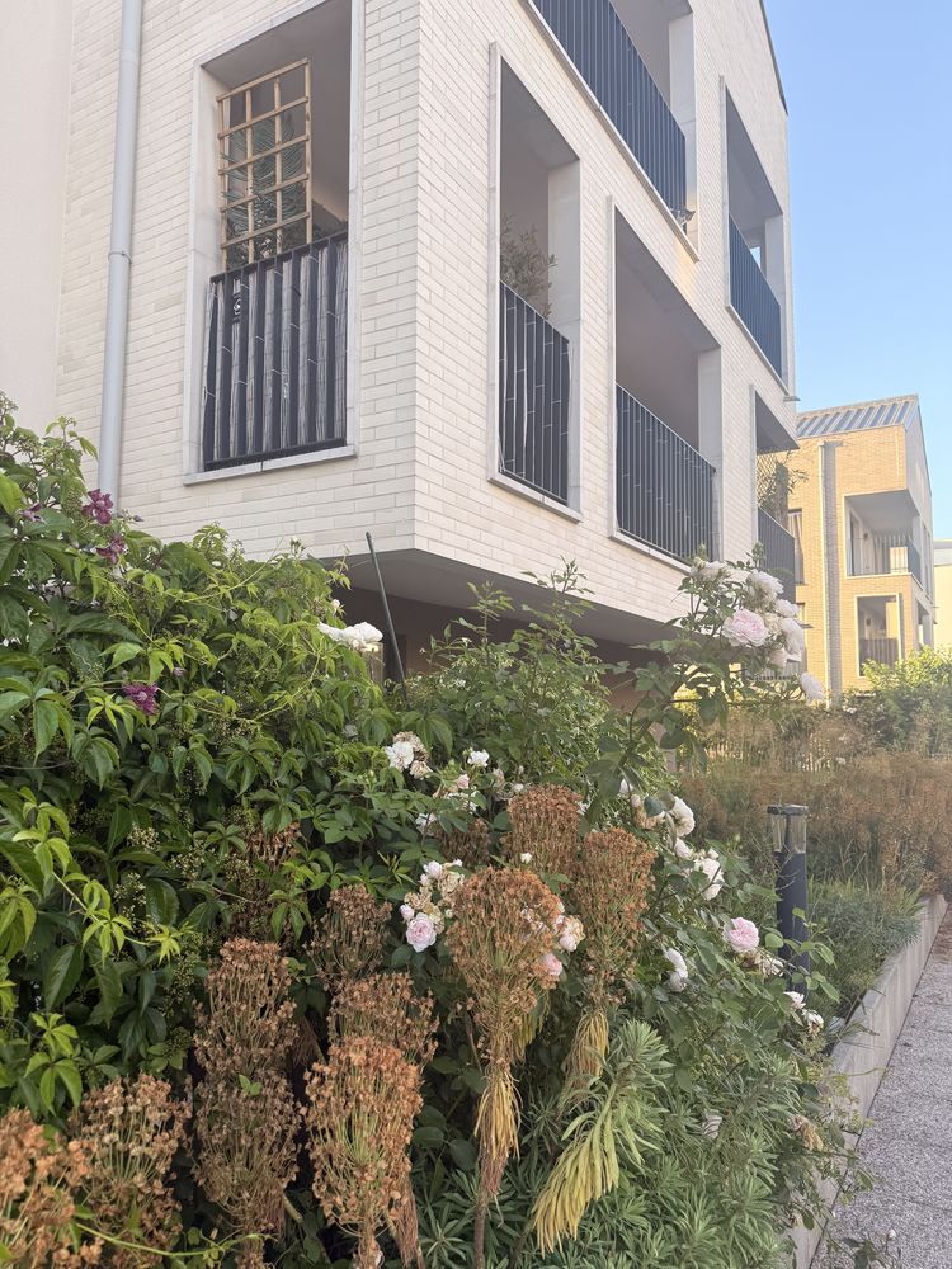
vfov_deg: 71.6
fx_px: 880
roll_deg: -0.9
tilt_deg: +6.1
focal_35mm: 24
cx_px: 476
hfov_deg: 56.8
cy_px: 634
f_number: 1.78
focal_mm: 6.76
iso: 100
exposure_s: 1/412
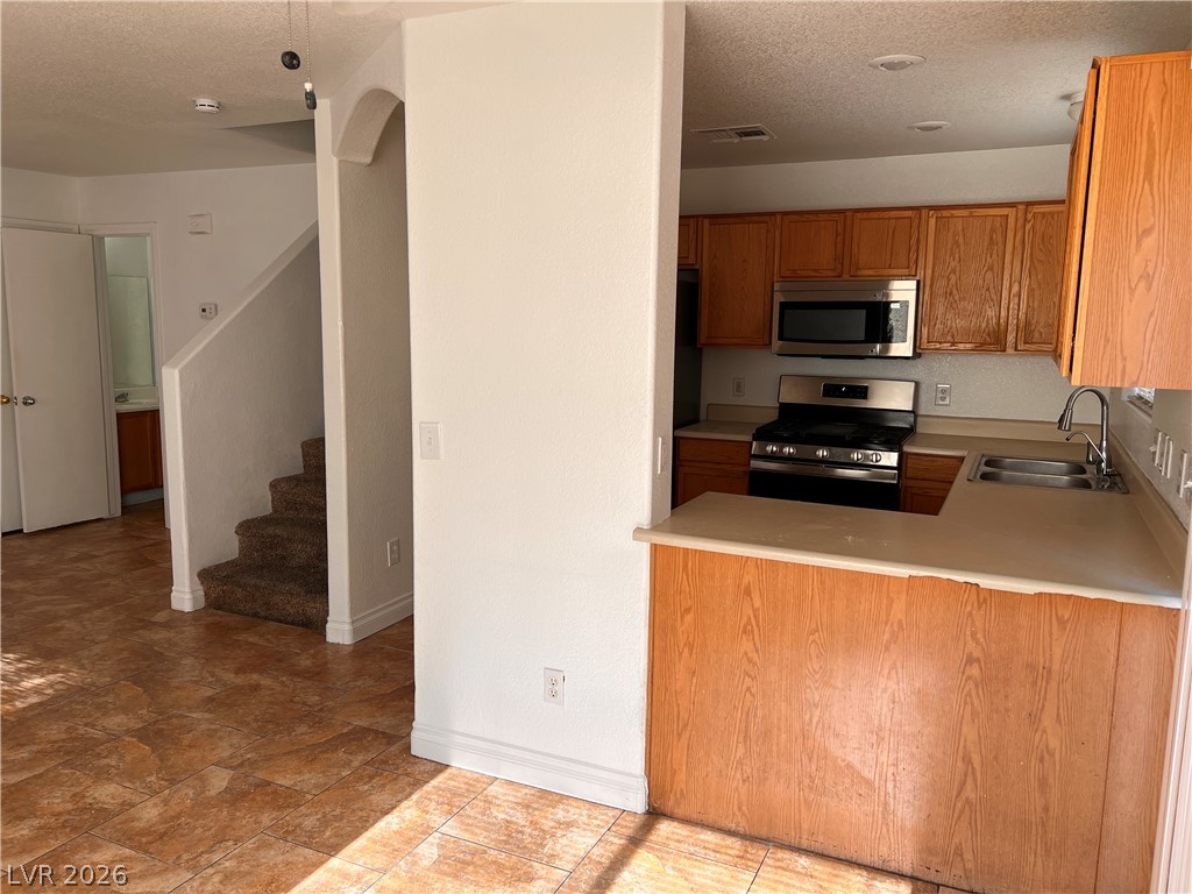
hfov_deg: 67.3
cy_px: 447
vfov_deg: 53.1
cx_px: 596
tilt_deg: -9.0
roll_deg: -0.7
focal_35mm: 26
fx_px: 895
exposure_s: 1/231
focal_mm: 5.7
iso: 40
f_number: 1.5
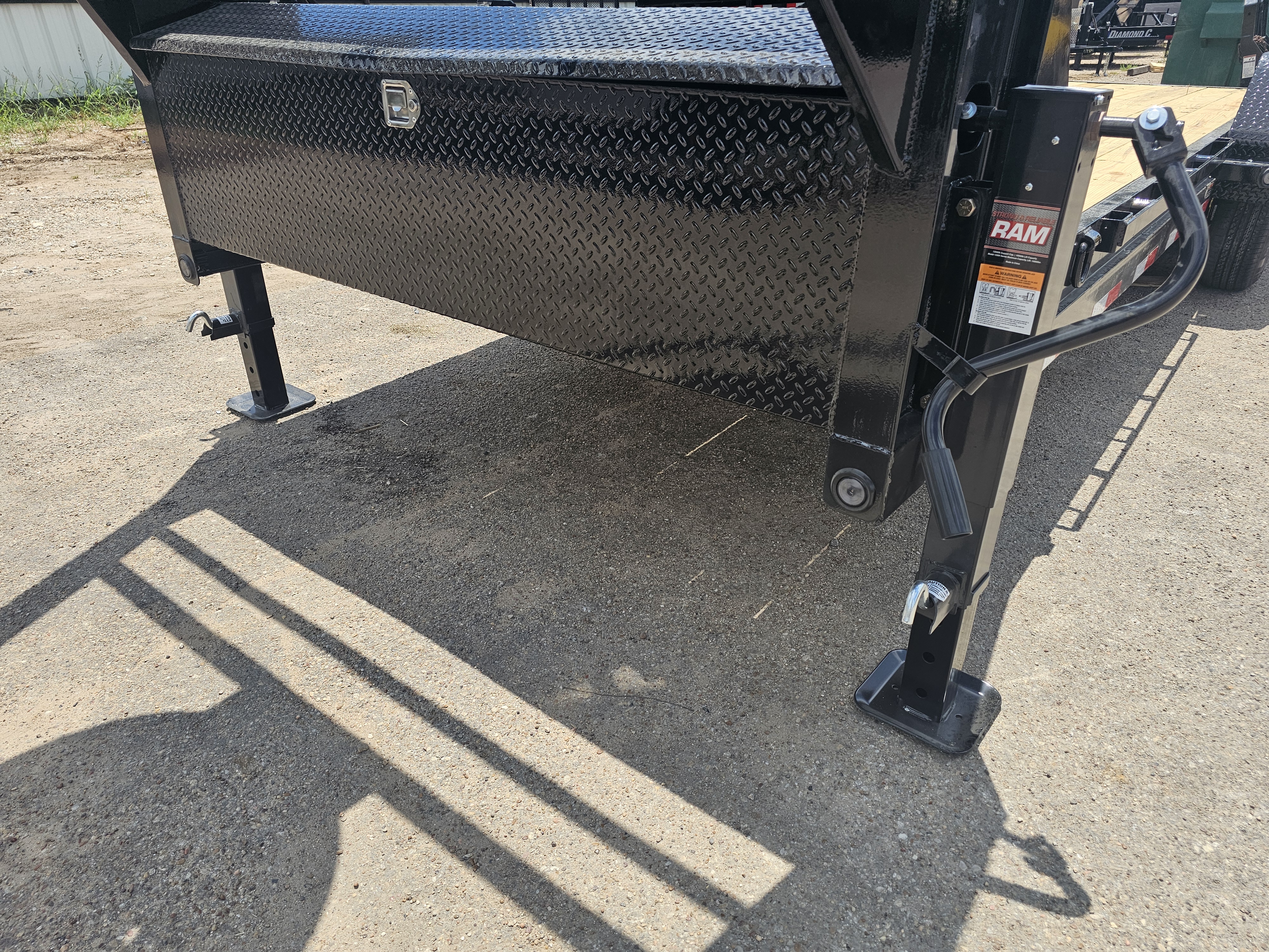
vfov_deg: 58.9
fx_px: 843
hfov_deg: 73.9
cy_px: 476
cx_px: 634
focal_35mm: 23
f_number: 1.7
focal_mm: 6.3
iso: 20
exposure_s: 1/1036
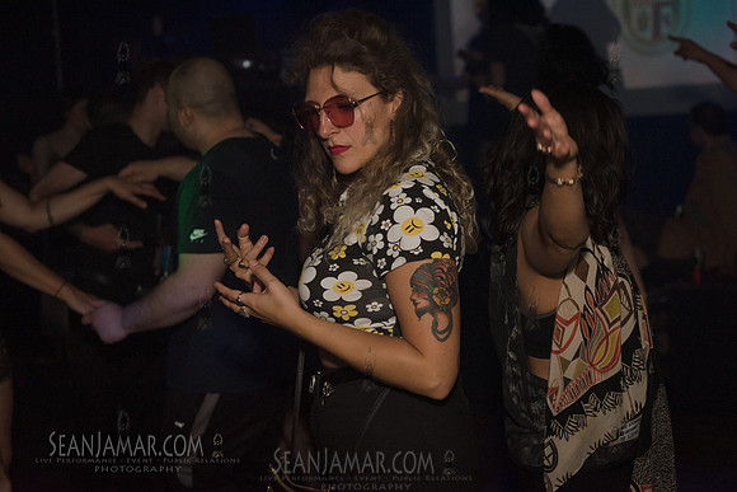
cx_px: 368
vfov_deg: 22.6
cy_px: 246
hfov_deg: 33.4
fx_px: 1229
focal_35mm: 60
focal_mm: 60
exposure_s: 1/320
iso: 2000
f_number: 4
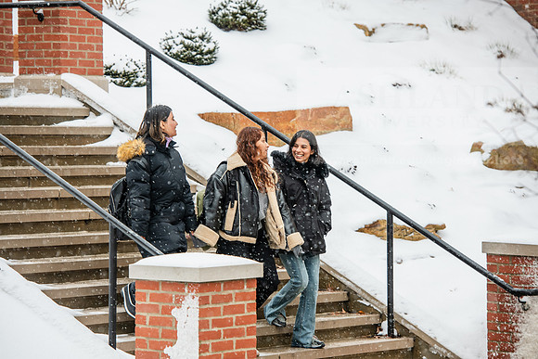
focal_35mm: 145
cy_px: 180
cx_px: 269
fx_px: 2167
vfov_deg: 9.5
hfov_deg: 14.2
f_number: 5
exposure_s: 1/200
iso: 400
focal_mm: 145
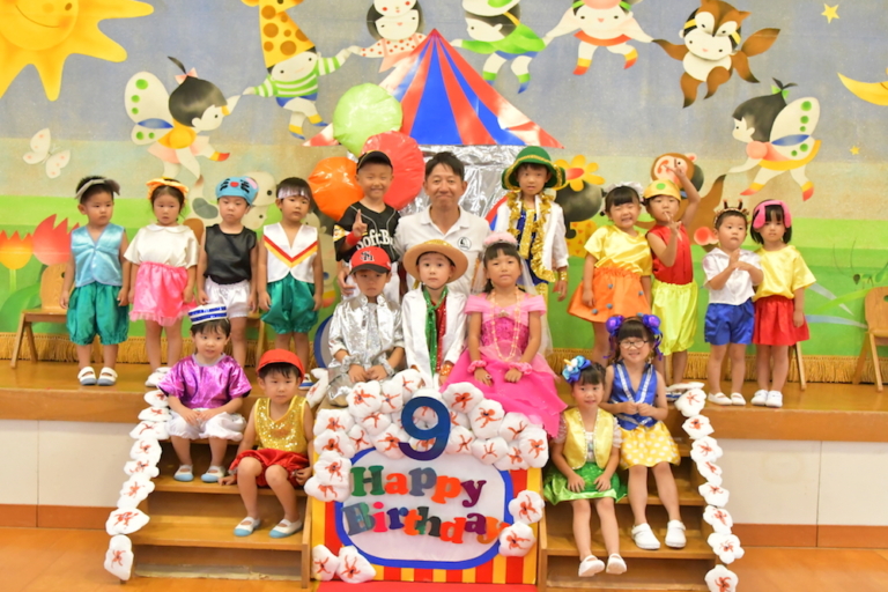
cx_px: 444
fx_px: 1036
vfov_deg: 31.9
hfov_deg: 46.4
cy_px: 296
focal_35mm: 42
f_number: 9
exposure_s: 1/320
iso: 10000
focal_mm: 28
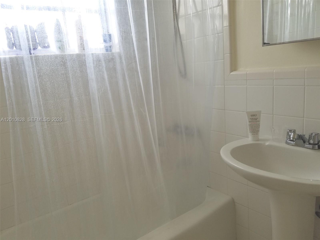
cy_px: 120
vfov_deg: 53.1
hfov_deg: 67.3
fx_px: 240
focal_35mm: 26
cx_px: 160
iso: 80
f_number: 1.7
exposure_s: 1/120
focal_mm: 4.2
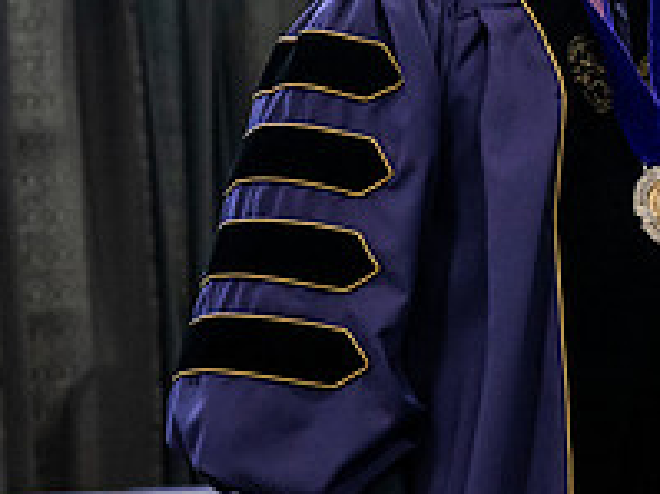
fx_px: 4592
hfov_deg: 8.2
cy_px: 81
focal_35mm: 241
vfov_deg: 6.2
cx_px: 614
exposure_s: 1/200
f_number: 4.5
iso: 4000
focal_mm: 86
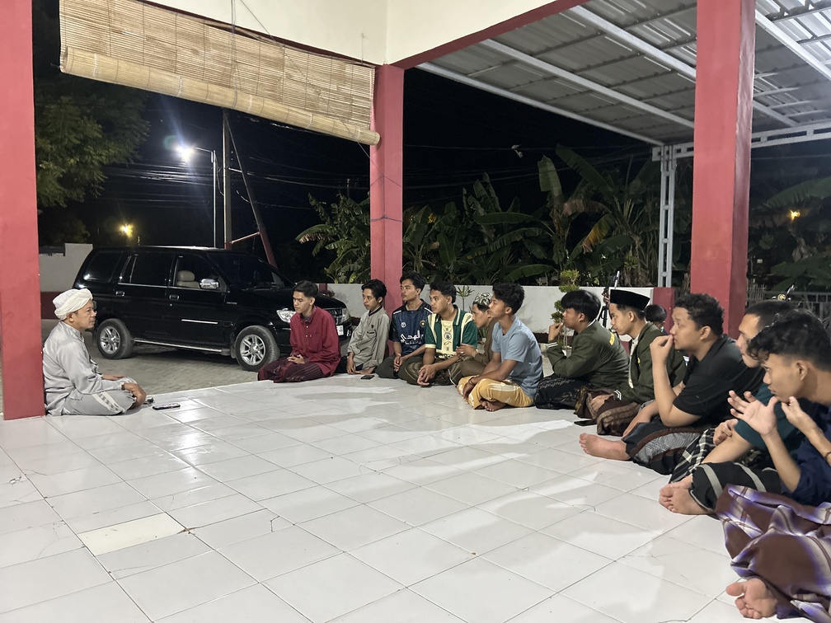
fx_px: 624
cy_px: 312
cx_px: 416
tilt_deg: -4.0
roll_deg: +0.1
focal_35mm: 26
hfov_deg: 67.3
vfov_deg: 53.1
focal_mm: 5.7
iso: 640
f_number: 1.5
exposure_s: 1/25
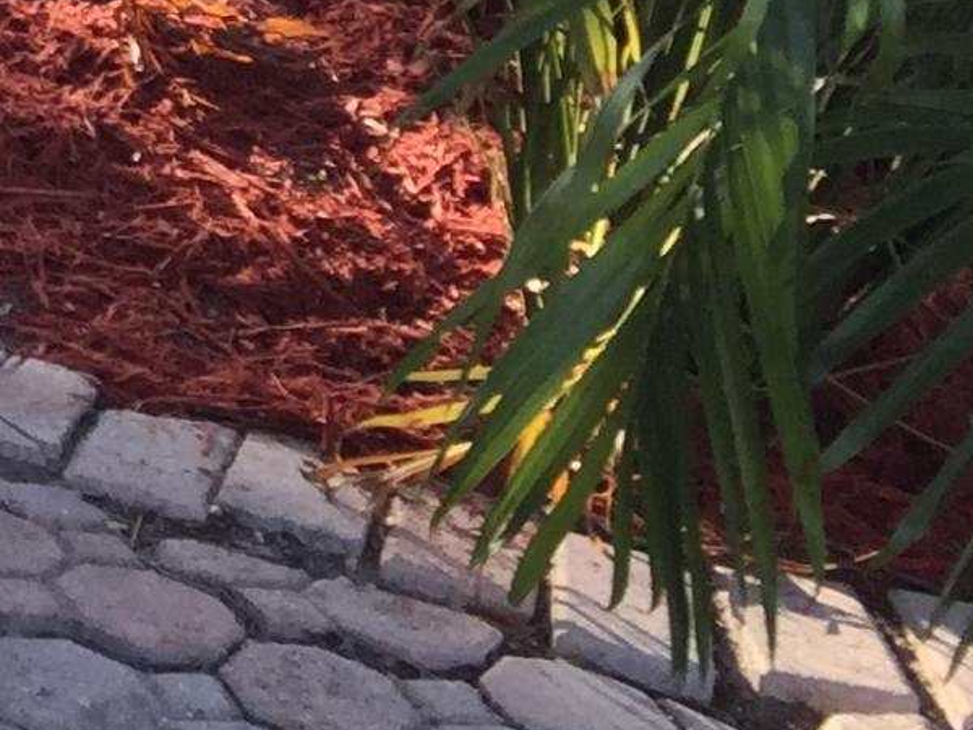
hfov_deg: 11.3
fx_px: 4076
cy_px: -1072
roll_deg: -1.4
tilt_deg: -8.7
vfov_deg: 9.1
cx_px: -1356
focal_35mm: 145
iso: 32
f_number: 2.2
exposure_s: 1/221
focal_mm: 4.15
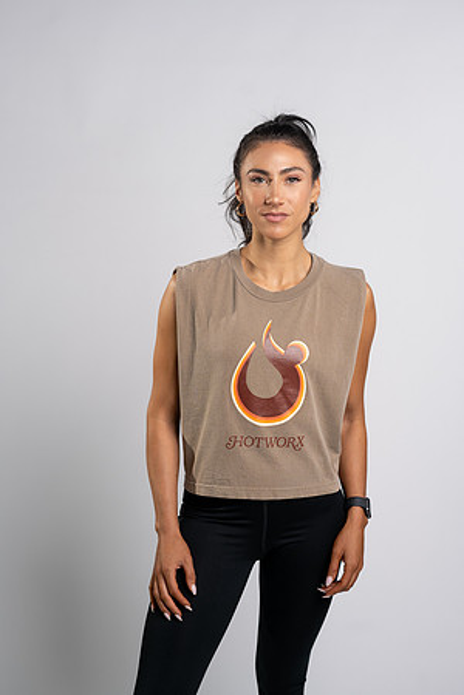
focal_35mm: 85
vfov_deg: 23.9
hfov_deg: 16.1
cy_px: 348
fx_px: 1643
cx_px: 232
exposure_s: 1/160
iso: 200
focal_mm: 85
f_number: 4
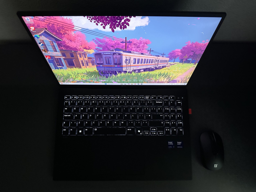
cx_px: 128
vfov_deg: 56.8
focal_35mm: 24
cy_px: 96
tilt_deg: -78.4
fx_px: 177
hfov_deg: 71.6
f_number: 1.78
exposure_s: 1/54
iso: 1000
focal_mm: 6.86
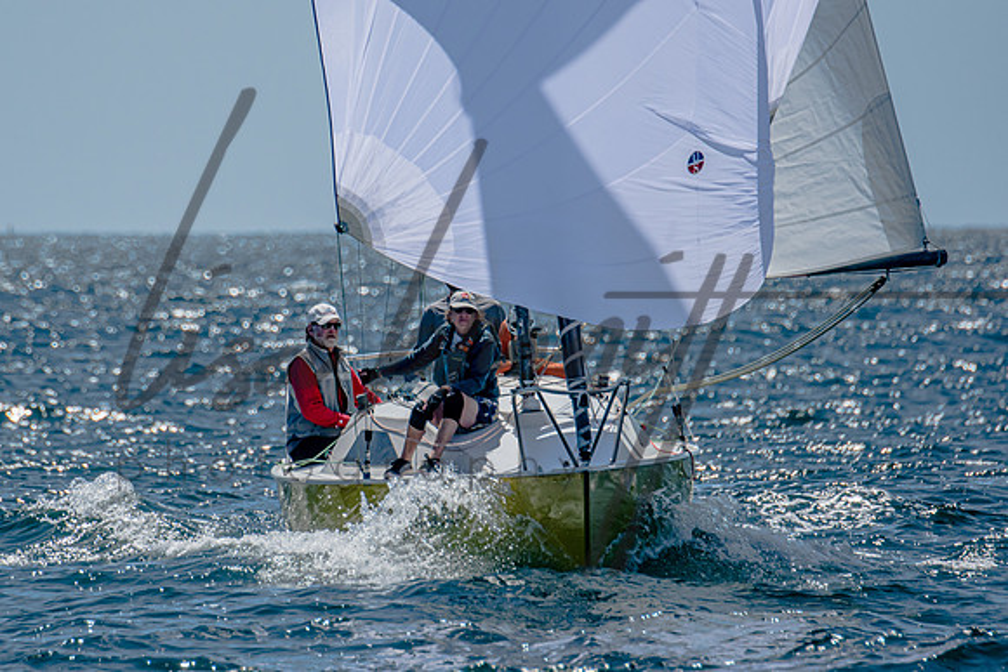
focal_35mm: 756
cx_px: 380
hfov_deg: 2.7
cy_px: 378
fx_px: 21169
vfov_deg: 1.8
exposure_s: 1/2000
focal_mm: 400
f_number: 5.6
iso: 200
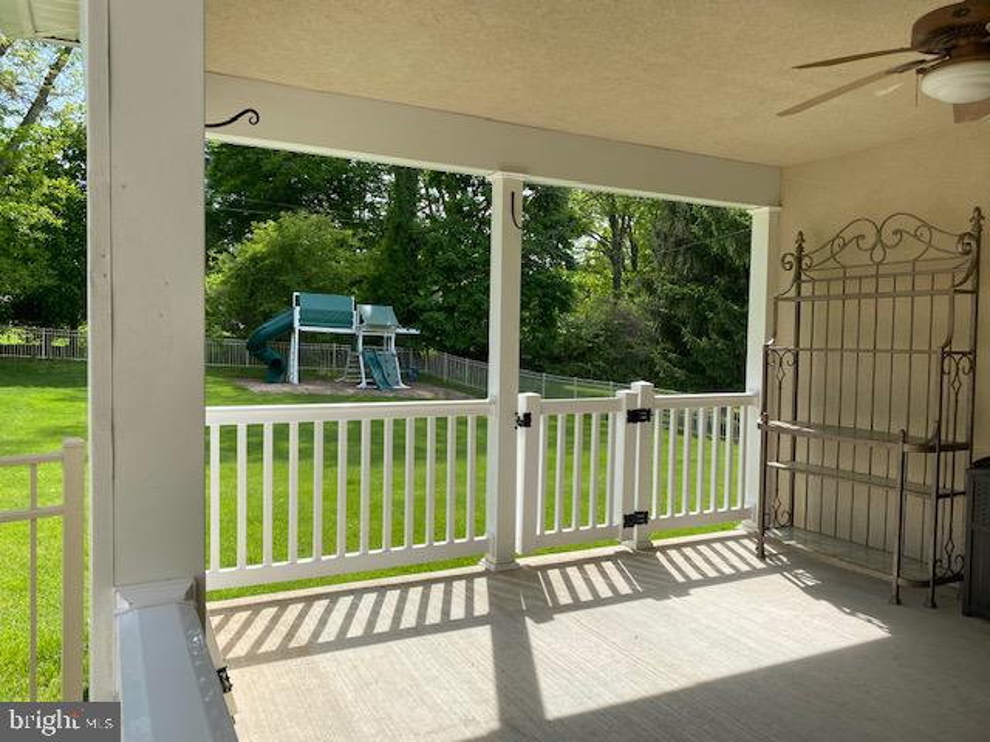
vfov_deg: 53.1
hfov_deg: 67.3
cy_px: 371
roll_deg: -1.3
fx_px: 744
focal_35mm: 26
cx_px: 495
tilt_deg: -2.5
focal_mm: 4.25
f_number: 1.8
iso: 32
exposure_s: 1/1157
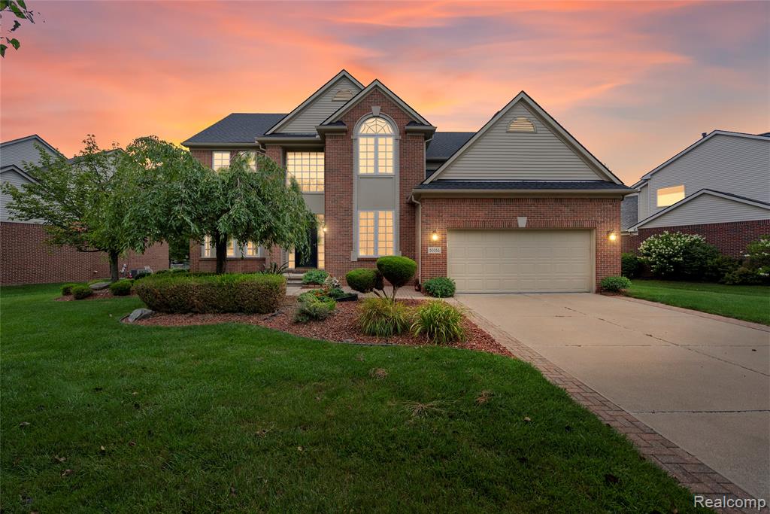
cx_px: 385
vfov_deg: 73.8
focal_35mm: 16
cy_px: 257
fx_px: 342
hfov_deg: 96.7
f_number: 4
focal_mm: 16
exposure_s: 1/20
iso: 100
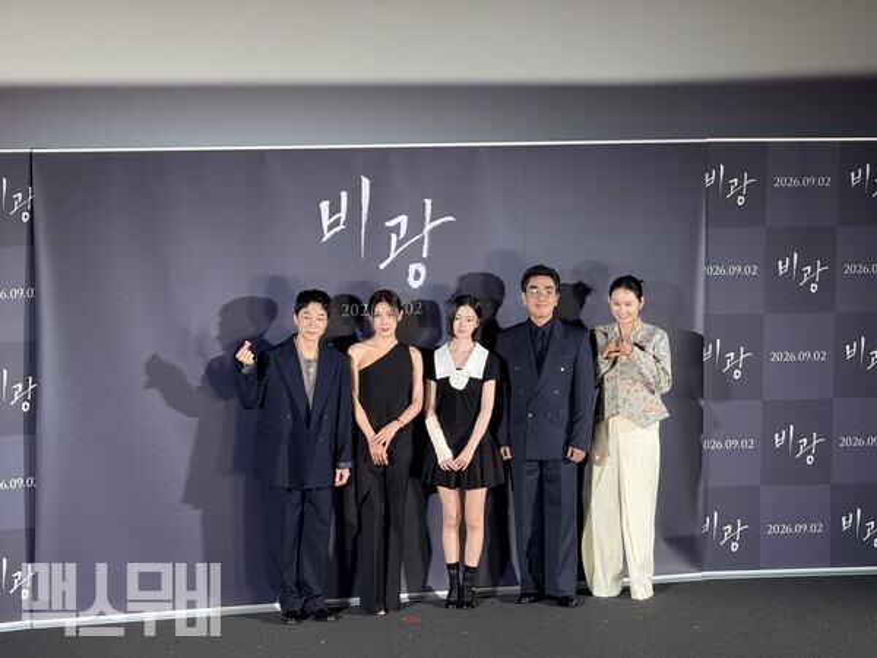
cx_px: 438
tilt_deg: -5.3
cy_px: 329
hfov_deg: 16.4
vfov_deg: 12.3
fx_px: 3040
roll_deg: -0.5
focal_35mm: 120
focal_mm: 15.66
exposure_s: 1/120
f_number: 2.8
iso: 250
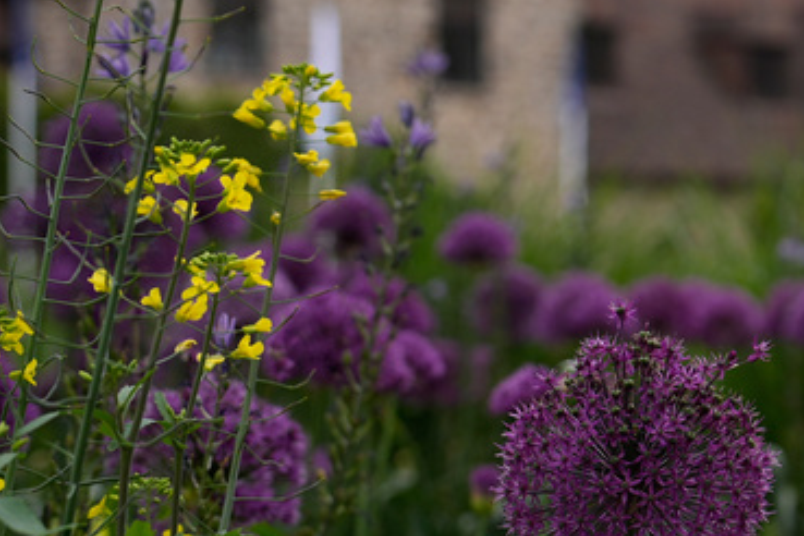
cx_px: 904
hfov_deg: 15.9
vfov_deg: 11.0
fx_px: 2791
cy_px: 290
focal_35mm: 125
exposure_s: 1/1600
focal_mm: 45
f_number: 2.8
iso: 250
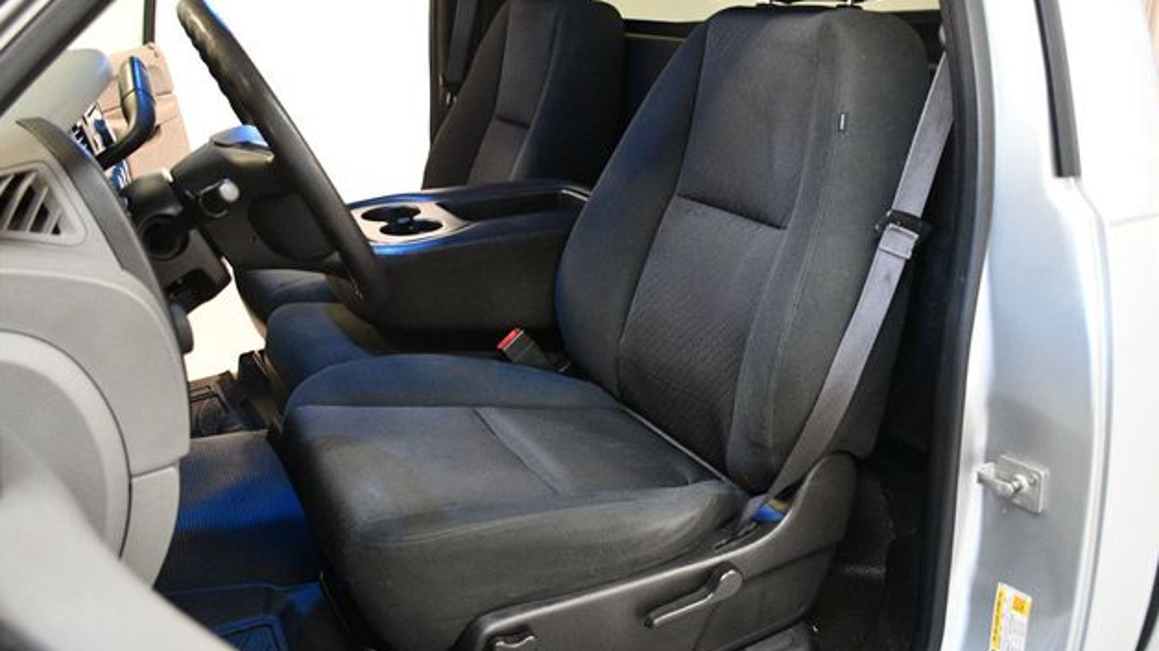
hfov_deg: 61.0
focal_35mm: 32
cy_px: 271
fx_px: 983
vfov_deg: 36.6
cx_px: 585
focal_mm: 20
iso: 4000
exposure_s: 1/60
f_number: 3.5
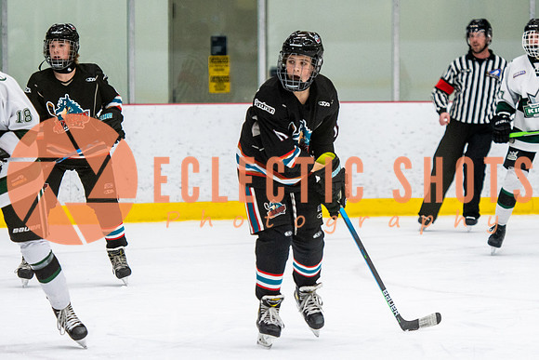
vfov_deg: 5.6
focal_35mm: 243
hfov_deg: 8.5
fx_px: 3644
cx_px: 336
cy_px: 135
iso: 1400
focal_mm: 130
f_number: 2.8
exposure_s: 1/640
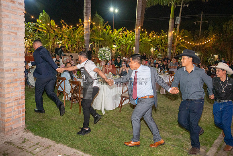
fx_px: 181
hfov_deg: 65.5
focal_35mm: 28
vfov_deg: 46.4
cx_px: 116
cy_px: 78
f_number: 5
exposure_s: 1/80
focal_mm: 28
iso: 2500
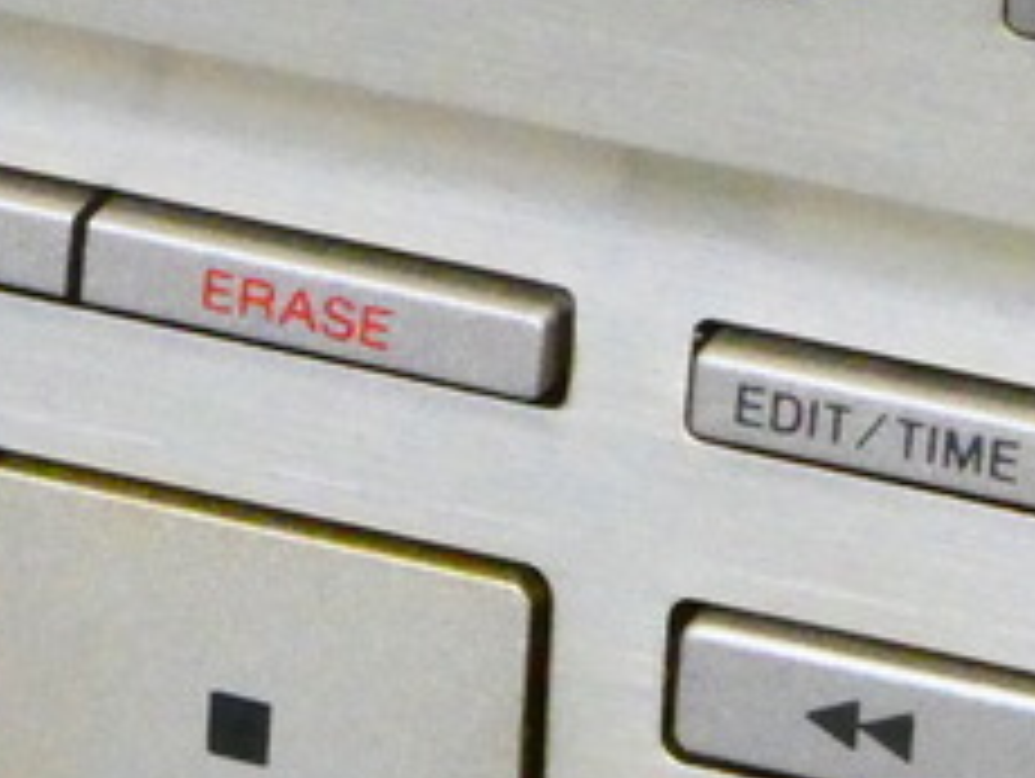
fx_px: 24962
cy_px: 49
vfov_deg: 1.8
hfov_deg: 2.4
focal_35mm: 834
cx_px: -212
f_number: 8
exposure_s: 1/25
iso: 1600
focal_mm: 35.8
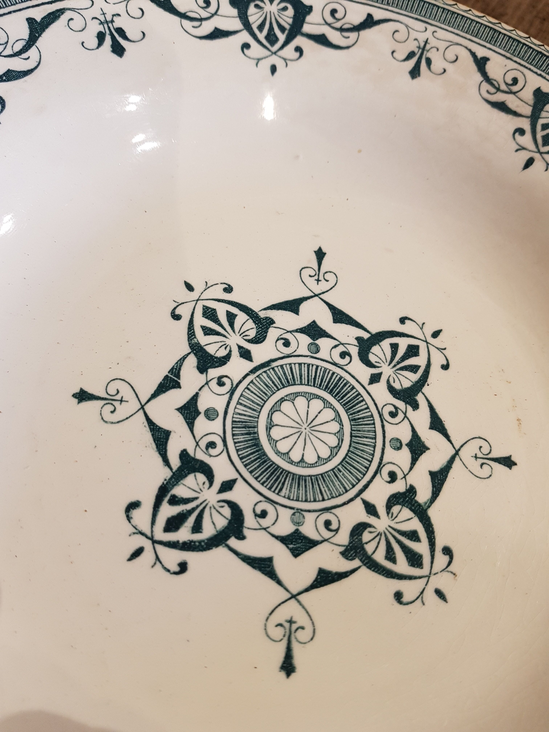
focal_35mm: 26
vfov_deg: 67.3
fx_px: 550
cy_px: 366
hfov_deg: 53.1
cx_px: 274
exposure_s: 1/50
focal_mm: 4.2
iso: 125
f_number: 1.7
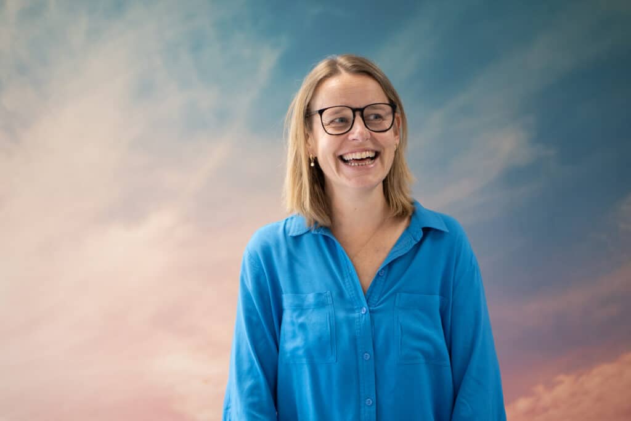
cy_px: 210
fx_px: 1315
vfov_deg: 18.2
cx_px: 316
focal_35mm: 75
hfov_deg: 27.0
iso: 500
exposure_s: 1/400
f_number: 2
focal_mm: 50
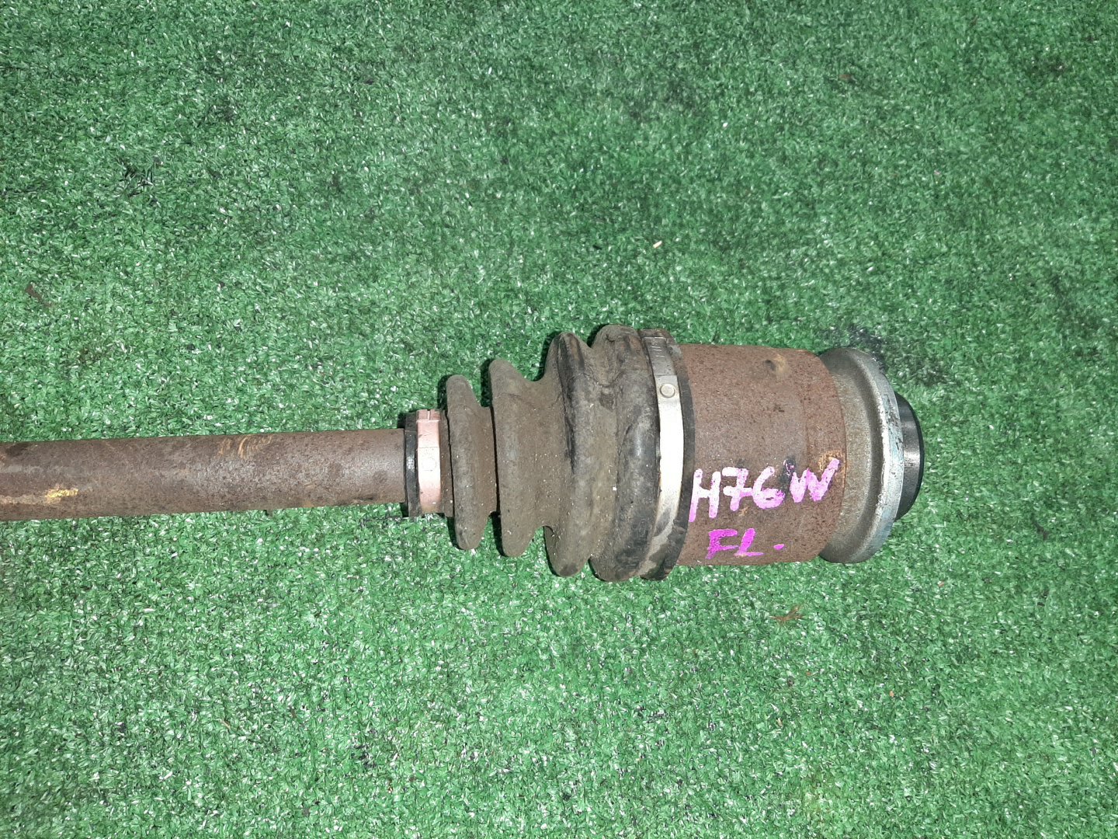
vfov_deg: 53.1
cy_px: 420
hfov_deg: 67.3
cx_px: 559
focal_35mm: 26
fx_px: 840
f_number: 1.7
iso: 257
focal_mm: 3.93
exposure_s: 1/25
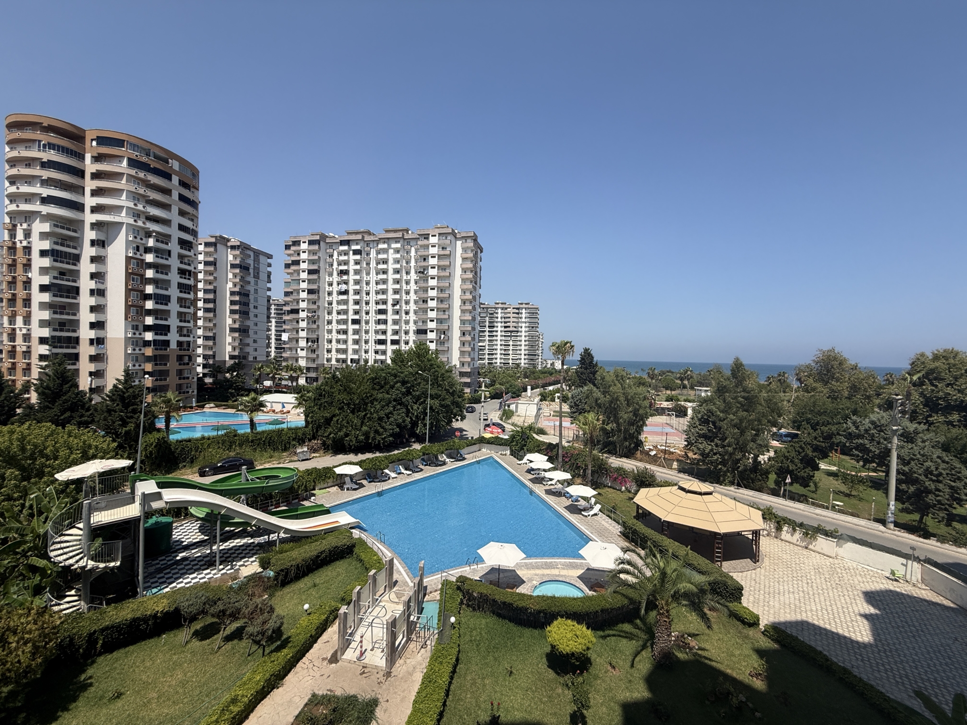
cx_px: 484
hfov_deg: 102.1
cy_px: 362
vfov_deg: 85.7
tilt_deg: -0.4
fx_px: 391
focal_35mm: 14
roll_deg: -1.0
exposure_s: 1/2976
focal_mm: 2.22
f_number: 2.2
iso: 50
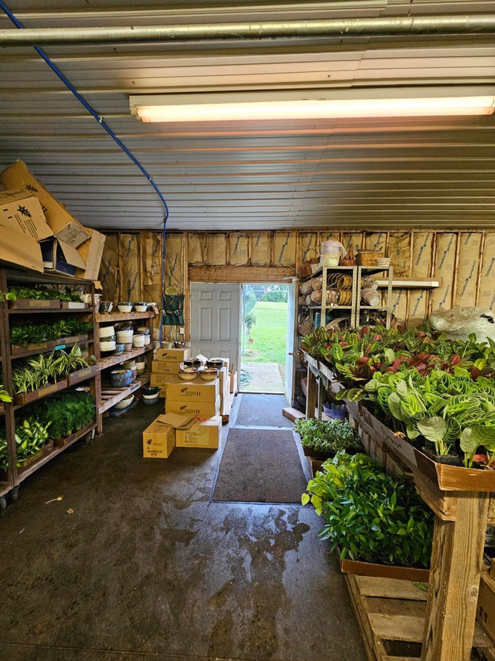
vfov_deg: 106.2
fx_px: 248
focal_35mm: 13
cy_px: 330
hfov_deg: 89.9
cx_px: 248
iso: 320
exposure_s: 1/30
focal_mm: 2.2
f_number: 2.2
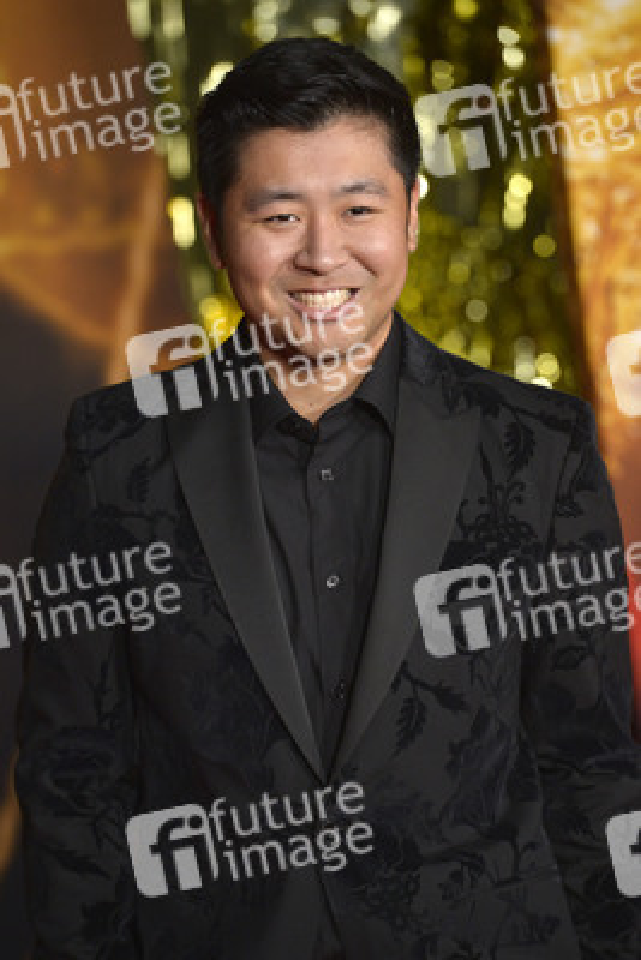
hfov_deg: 6.9
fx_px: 5337
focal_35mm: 200
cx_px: 320
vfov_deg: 10.3
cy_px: 480
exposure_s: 1/320
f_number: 5
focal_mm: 200
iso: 2000
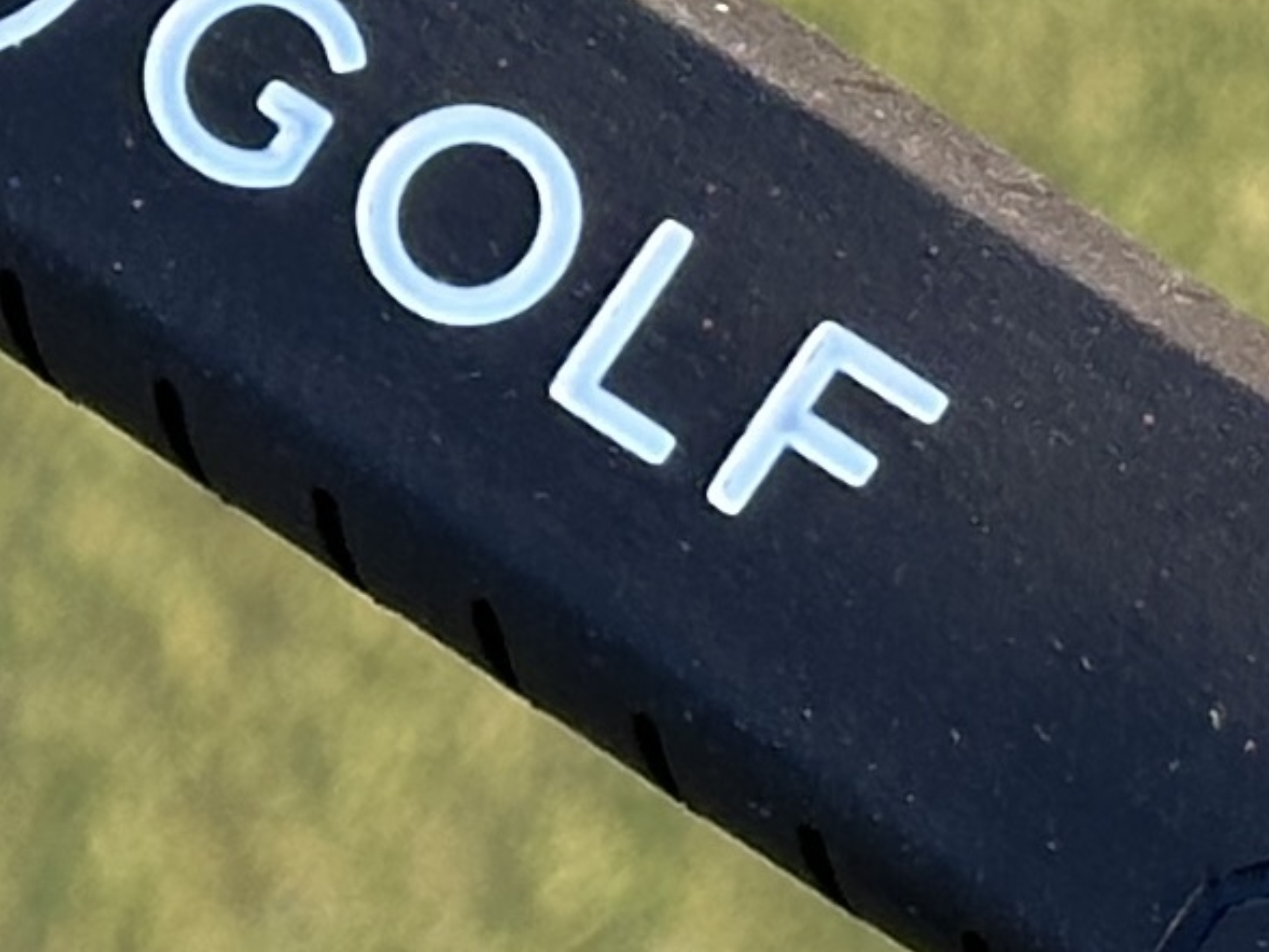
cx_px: 165
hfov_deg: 6.4
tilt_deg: -58.5
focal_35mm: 311
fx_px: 11403
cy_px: 225
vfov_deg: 4.8
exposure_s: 1/242
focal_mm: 6.86
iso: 64
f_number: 1.78
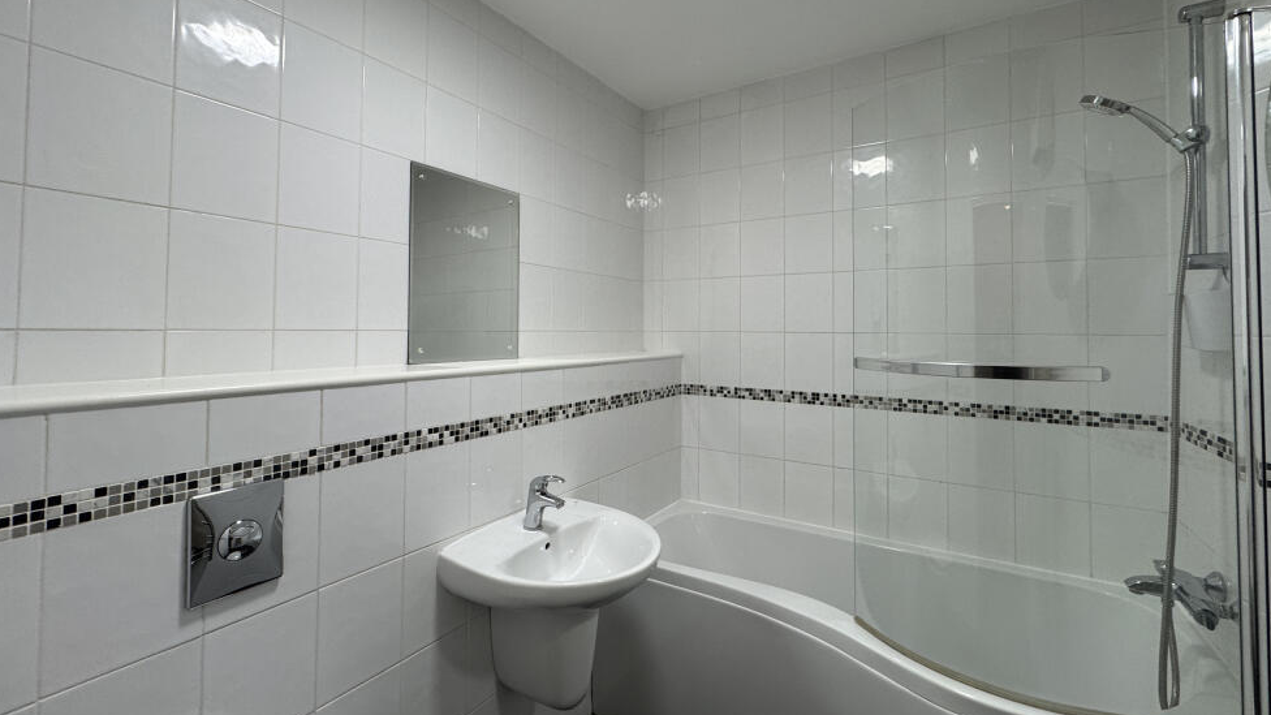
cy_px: 316
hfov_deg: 99.4
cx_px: 629
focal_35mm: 16
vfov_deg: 66.9
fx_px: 539
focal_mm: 2.22
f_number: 2.2
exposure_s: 1/100
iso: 125
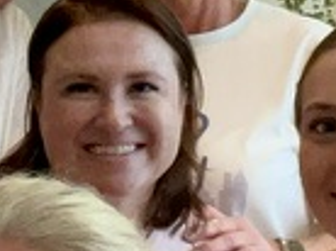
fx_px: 1657
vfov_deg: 8.5
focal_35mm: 171
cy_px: -112
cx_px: 73
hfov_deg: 11.5
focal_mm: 2.71
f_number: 2.2
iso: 400
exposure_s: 1/30
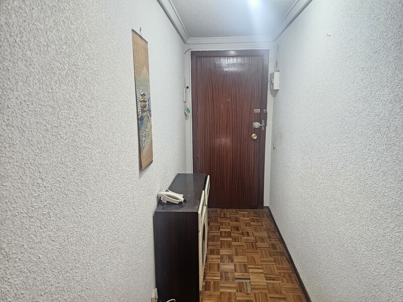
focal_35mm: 23
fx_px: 268
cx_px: 202
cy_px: 151
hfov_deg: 73.9
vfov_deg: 58.9
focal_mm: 6.3
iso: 800
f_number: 1.7
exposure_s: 1/50
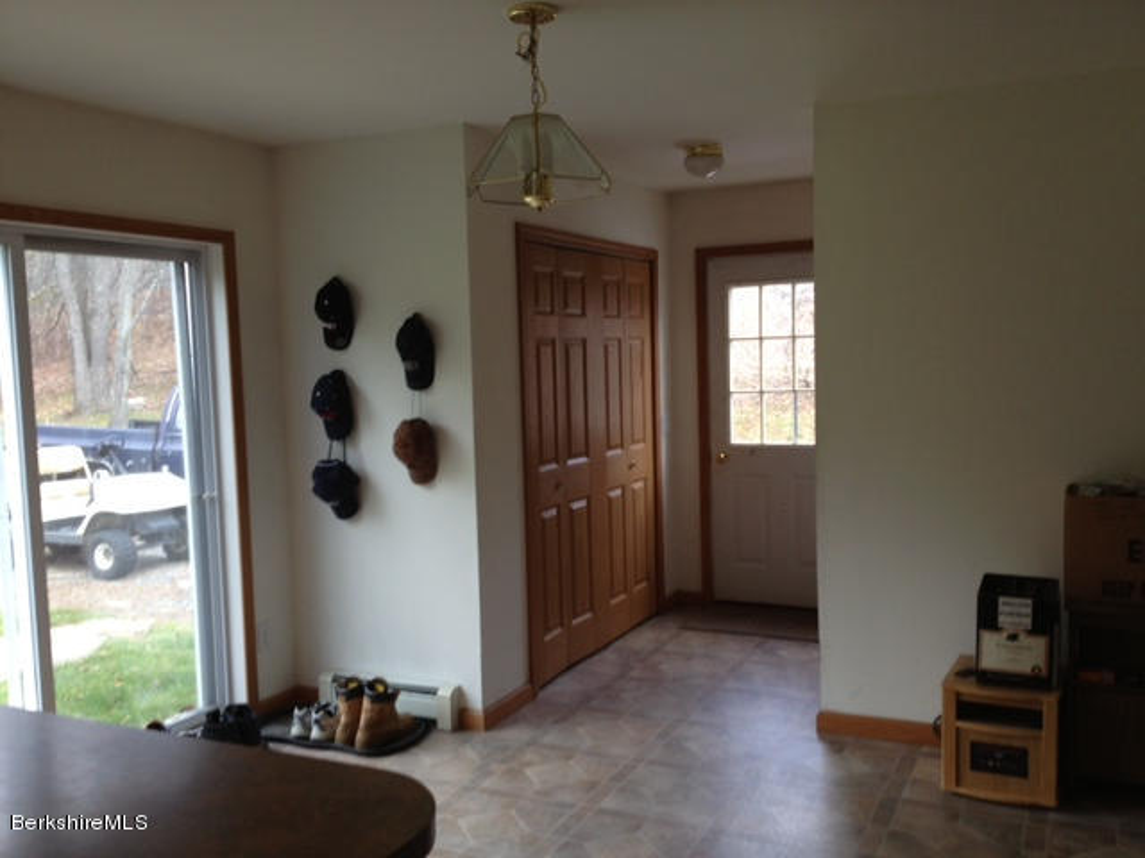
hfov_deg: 52.6
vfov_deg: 40.7
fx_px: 1158
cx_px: 572
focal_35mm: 35
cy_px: 429
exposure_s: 1/30
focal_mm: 4.28
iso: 50
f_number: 2.4
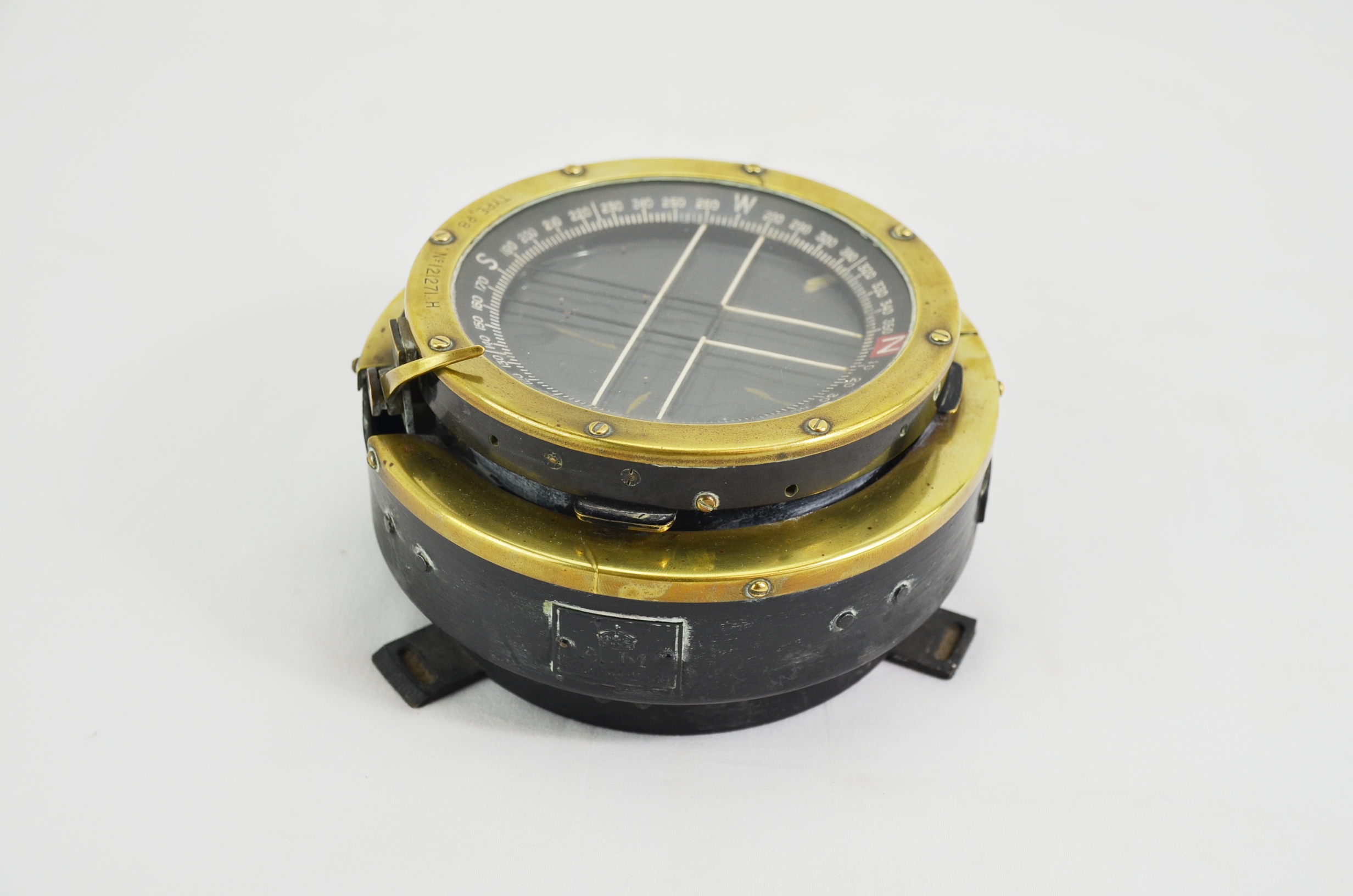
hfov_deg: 35.1
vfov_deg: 23.7
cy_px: 448
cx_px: 676
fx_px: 2138
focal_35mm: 57
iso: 250
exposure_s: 1/125
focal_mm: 38
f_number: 5.6
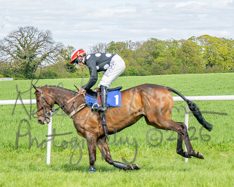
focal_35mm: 159
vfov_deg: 9.7
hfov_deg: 12.1
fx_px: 1103
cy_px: 61
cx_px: 81
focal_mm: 70
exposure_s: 1/3200
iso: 400
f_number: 4
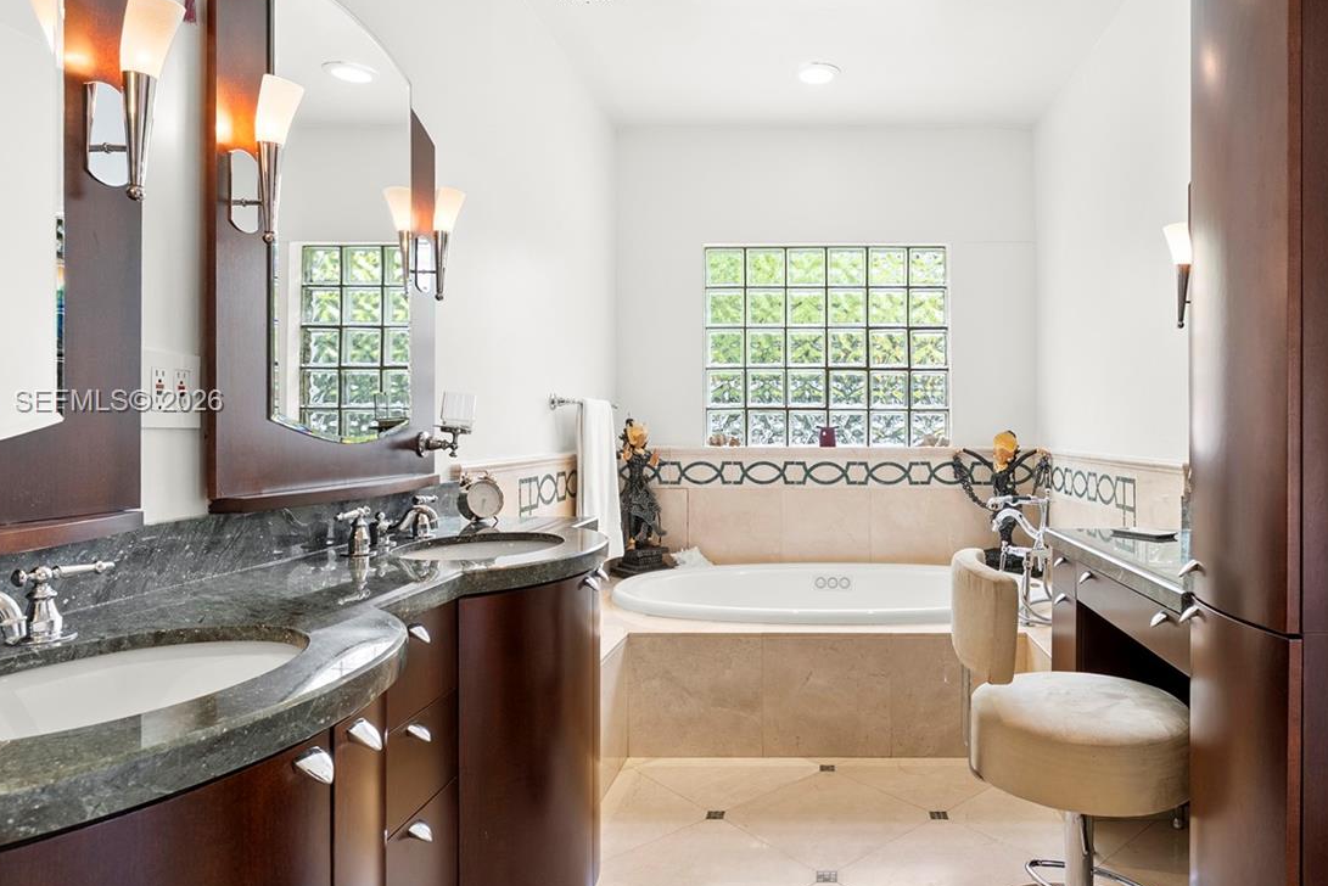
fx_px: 812
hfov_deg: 77.4
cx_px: 818
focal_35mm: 22
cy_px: 403
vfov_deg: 57.2
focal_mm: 15
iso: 320
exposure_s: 1/3
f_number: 8
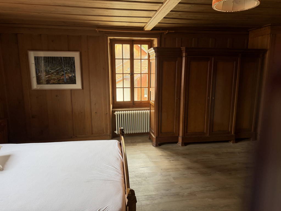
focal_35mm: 24
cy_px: 106
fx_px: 195
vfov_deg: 56.8
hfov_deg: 71.6
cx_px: 140
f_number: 1.78
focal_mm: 6.76
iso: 200
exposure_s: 1/108
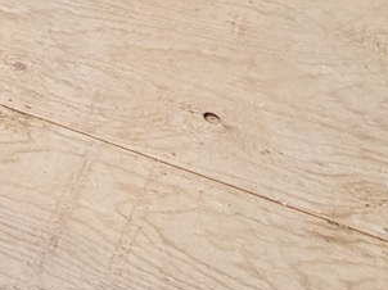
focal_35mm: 95
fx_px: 1064
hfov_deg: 18.1
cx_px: -216
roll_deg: +3.9
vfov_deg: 11.0
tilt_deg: -3.1
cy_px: -545
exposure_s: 1/203
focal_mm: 2.22
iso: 50
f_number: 2.2
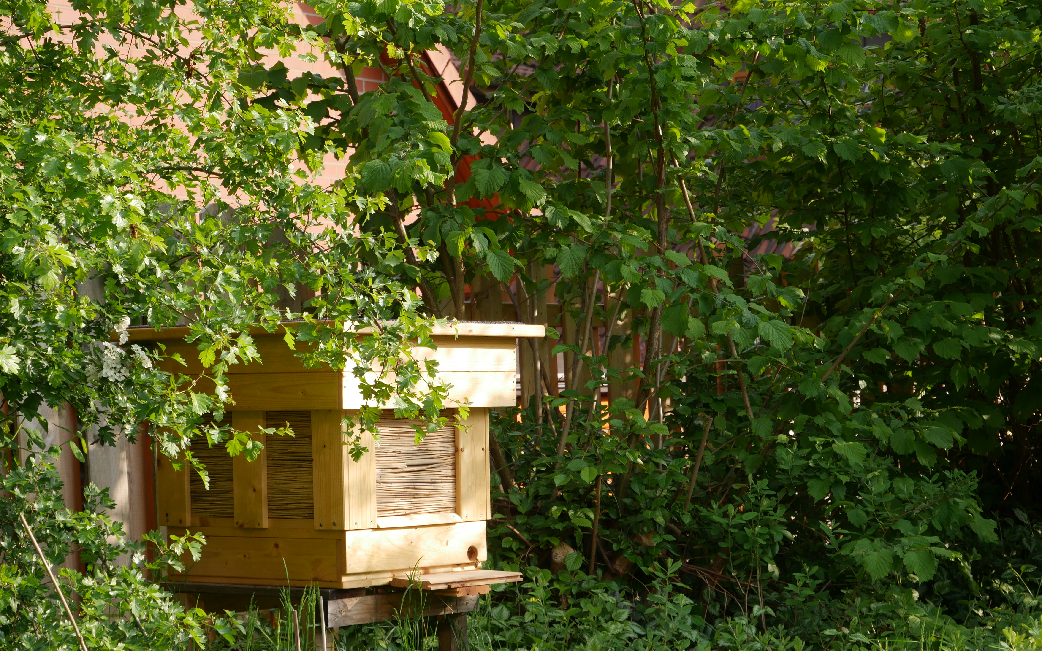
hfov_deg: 22.6
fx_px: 2613
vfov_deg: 14.2
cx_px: 520
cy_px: 373
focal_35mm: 92
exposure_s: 1/200
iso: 200
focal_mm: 43
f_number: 5.6
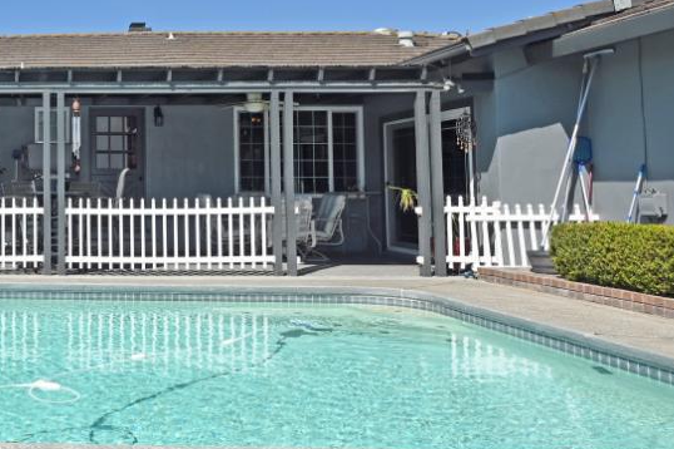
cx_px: -11
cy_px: 140
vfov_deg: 33.8
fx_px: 730
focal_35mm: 39
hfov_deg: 42.3
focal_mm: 14
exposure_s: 1/200
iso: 100
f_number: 11
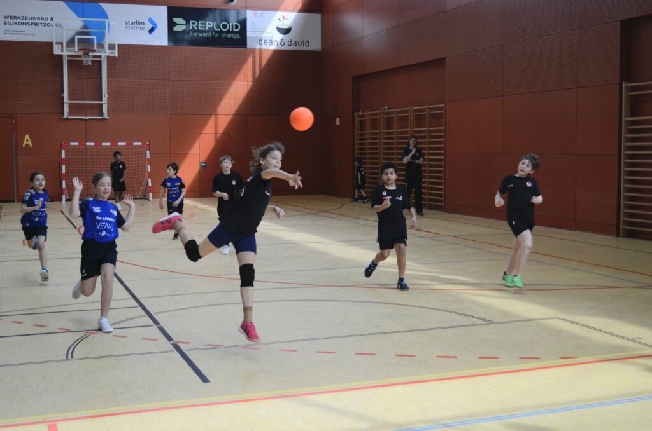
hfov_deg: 43.7
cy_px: 216
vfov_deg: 29.7
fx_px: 813
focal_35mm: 45
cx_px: 326
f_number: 4.5
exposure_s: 1/640
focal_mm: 30
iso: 800
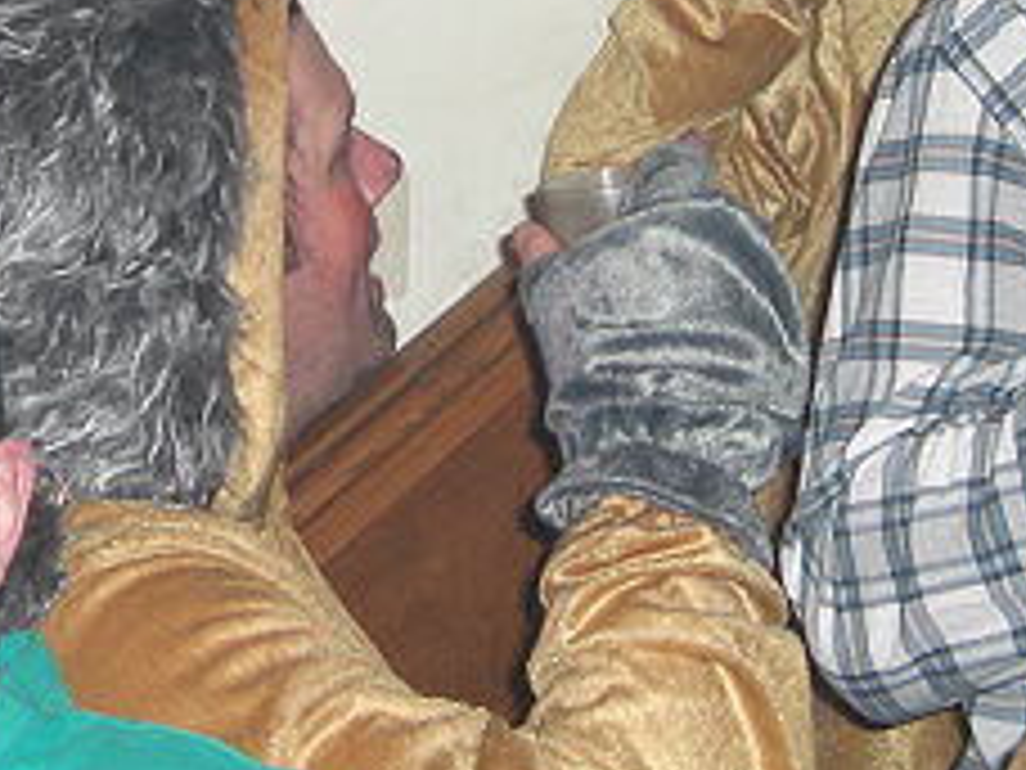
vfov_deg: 15.4
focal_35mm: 95
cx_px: 353
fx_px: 2816
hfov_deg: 20.6
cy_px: 133
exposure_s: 1/60
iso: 200
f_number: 2.8
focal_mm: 7.9
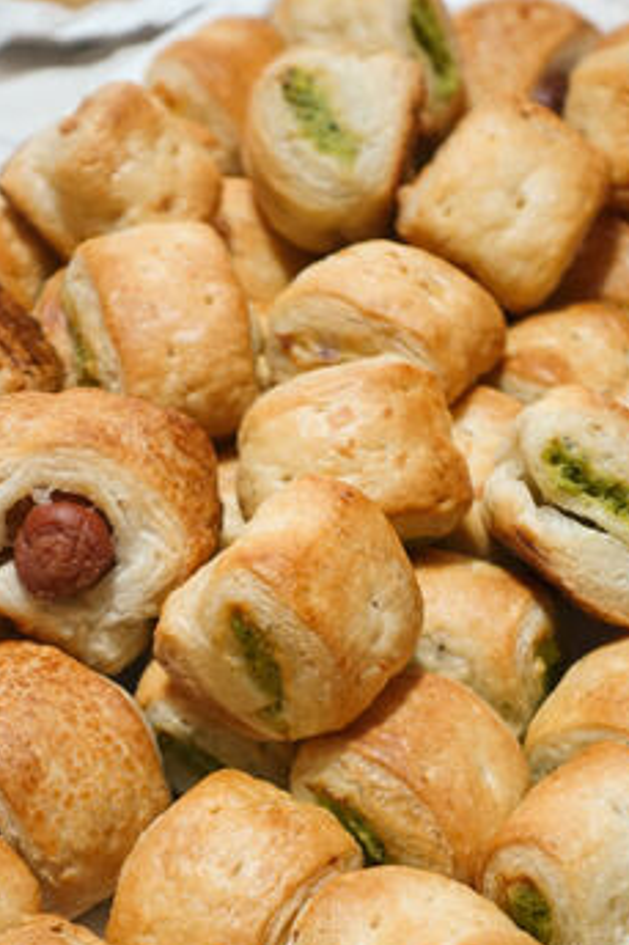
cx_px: 293
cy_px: 640
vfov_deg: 21.8
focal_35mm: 93
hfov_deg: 14.7
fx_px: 2440
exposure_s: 1/80
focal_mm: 23.34
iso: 800
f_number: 2.8
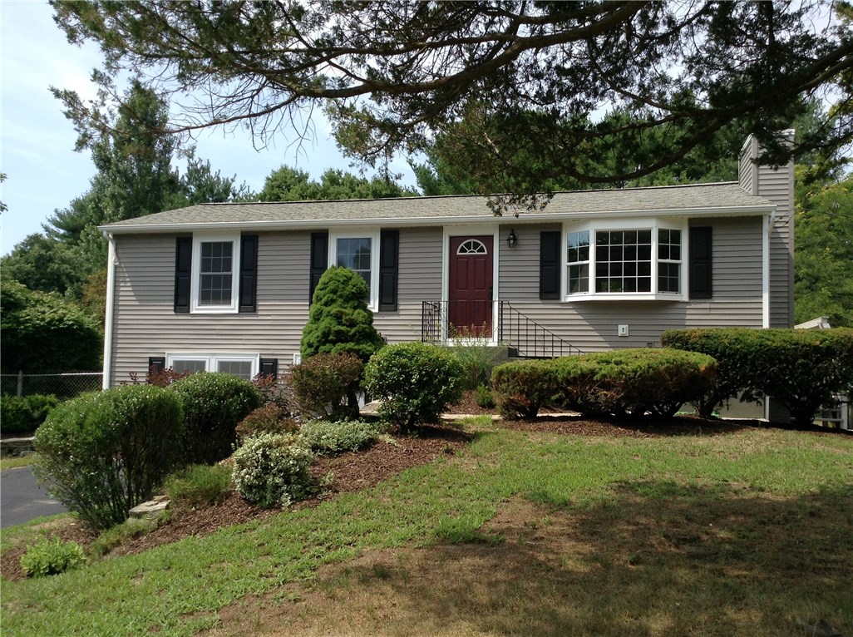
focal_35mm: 33
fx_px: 812
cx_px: 426
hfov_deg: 55.4
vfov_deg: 42.8
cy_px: 318
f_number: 2.4
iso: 25
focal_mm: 3.3
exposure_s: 1/752
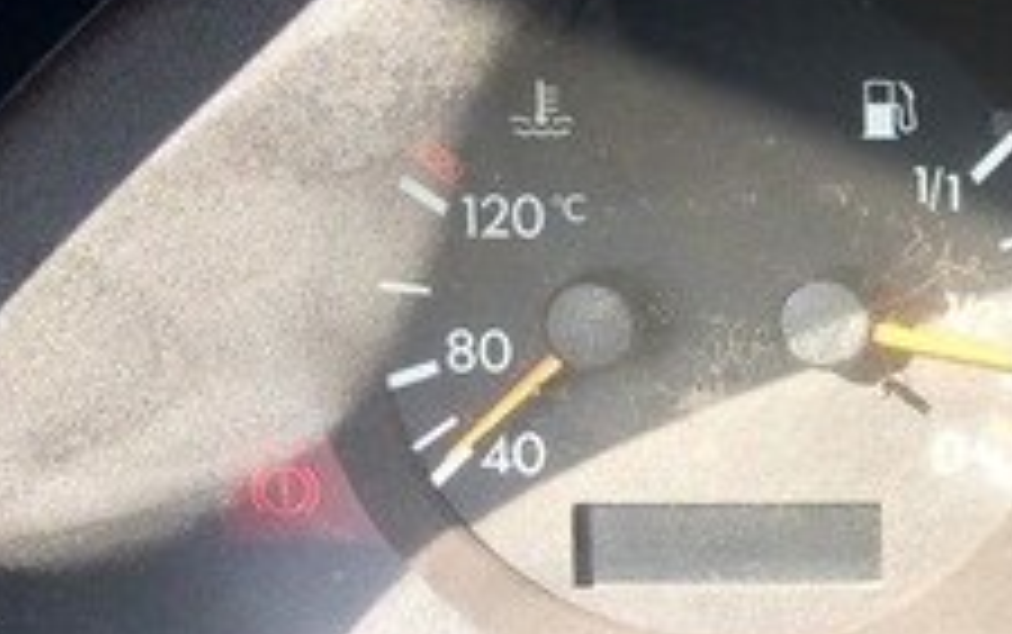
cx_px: 1453
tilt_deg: -21.6
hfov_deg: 20.3
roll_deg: -1.4
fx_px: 2484
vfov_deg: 14.5
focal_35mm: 90
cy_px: 178
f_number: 2.2
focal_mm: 4.15
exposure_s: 1/121
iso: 32
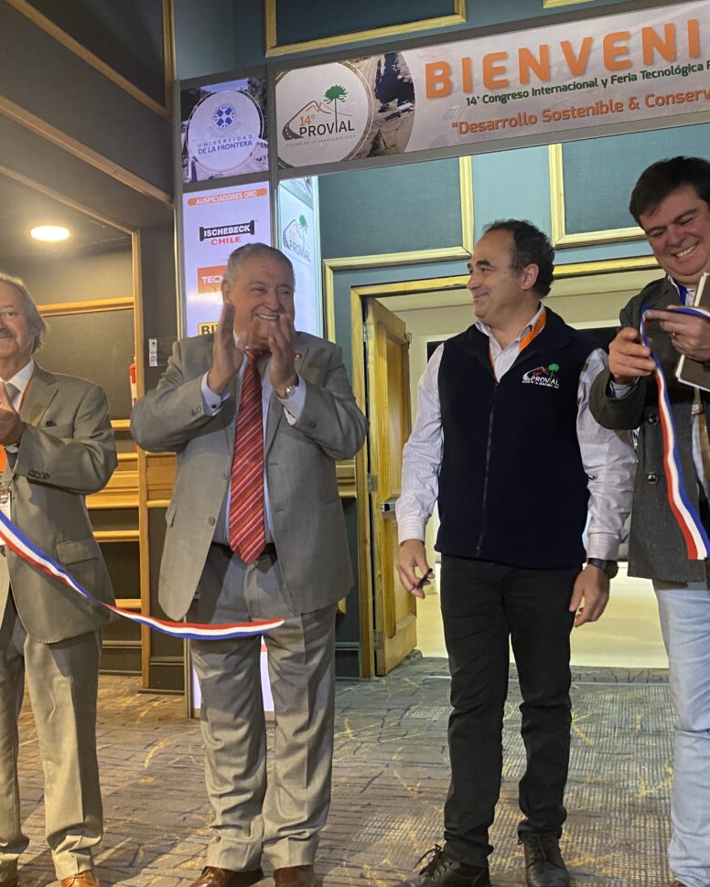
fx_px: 893
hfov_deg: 43.3
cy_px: 442
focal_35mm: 34
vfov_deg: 52.8
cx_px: 382
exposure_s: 1/50
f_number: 1.8
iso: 320
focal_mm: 4.25
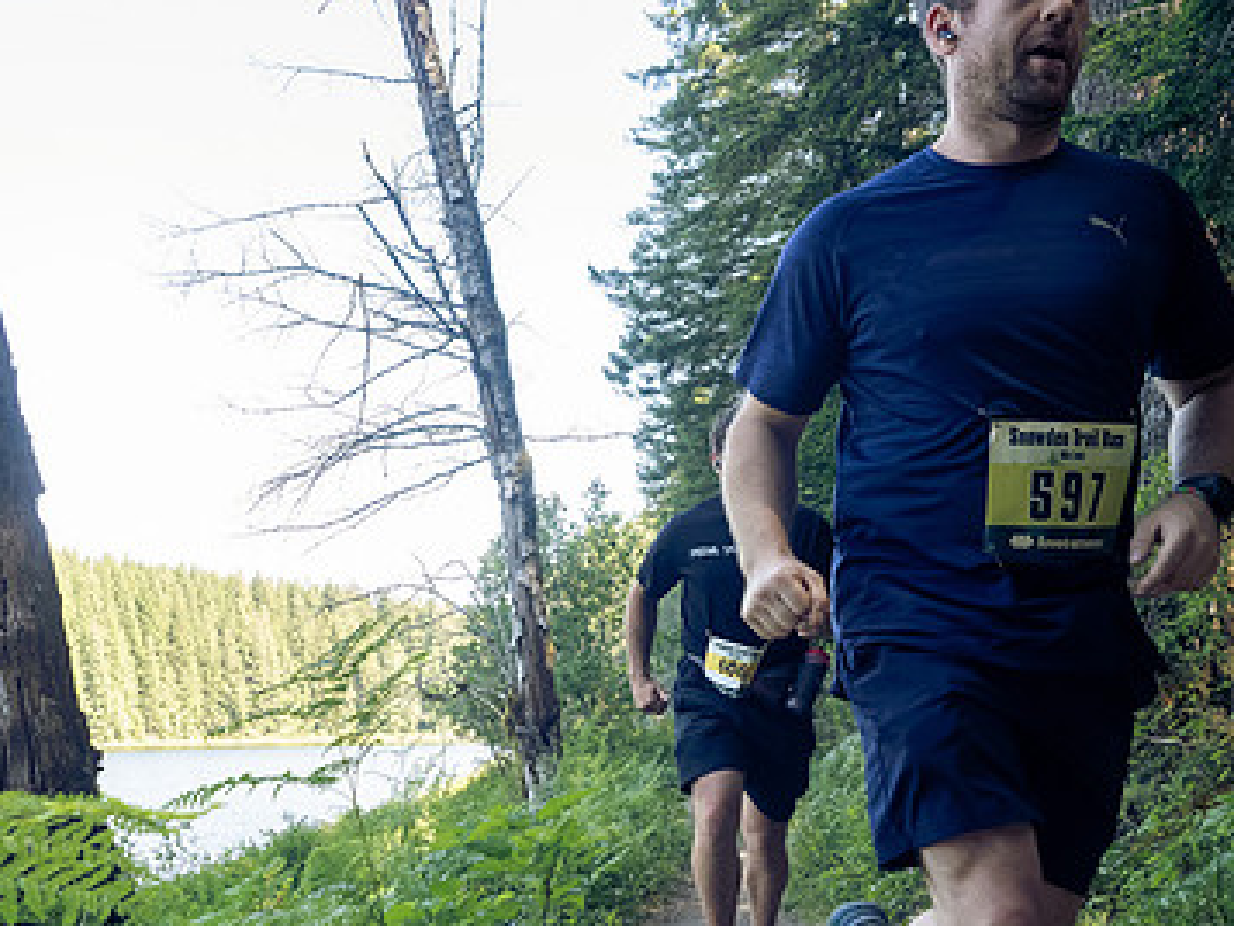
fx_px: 1391
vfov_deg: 36.2
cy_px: 658
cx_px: 446
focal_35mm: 39
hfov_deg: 47.3
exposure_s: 1/1000
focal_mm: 12
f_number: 3.2
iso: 1600
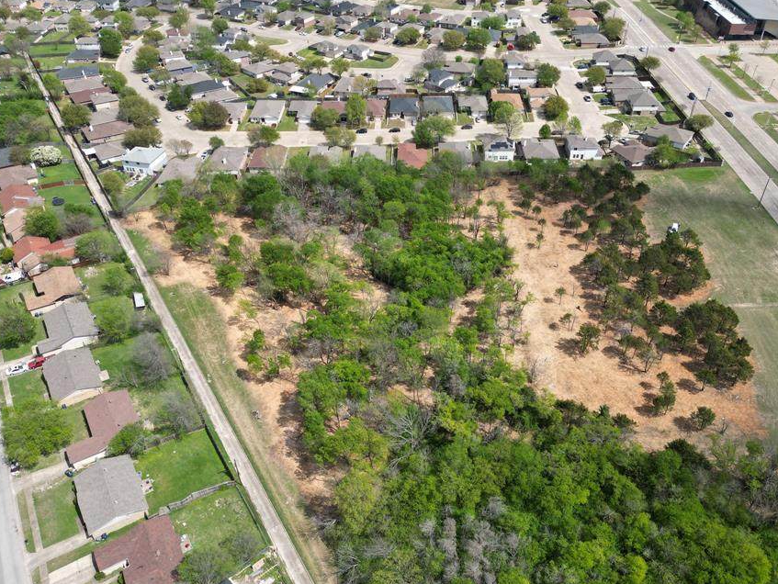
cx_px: 412
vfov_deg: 48.3
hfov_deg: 61.6
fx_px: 652
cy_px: 292
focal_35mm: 29
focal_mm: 6.72
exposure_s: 1/2500
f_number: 1.7
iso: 110
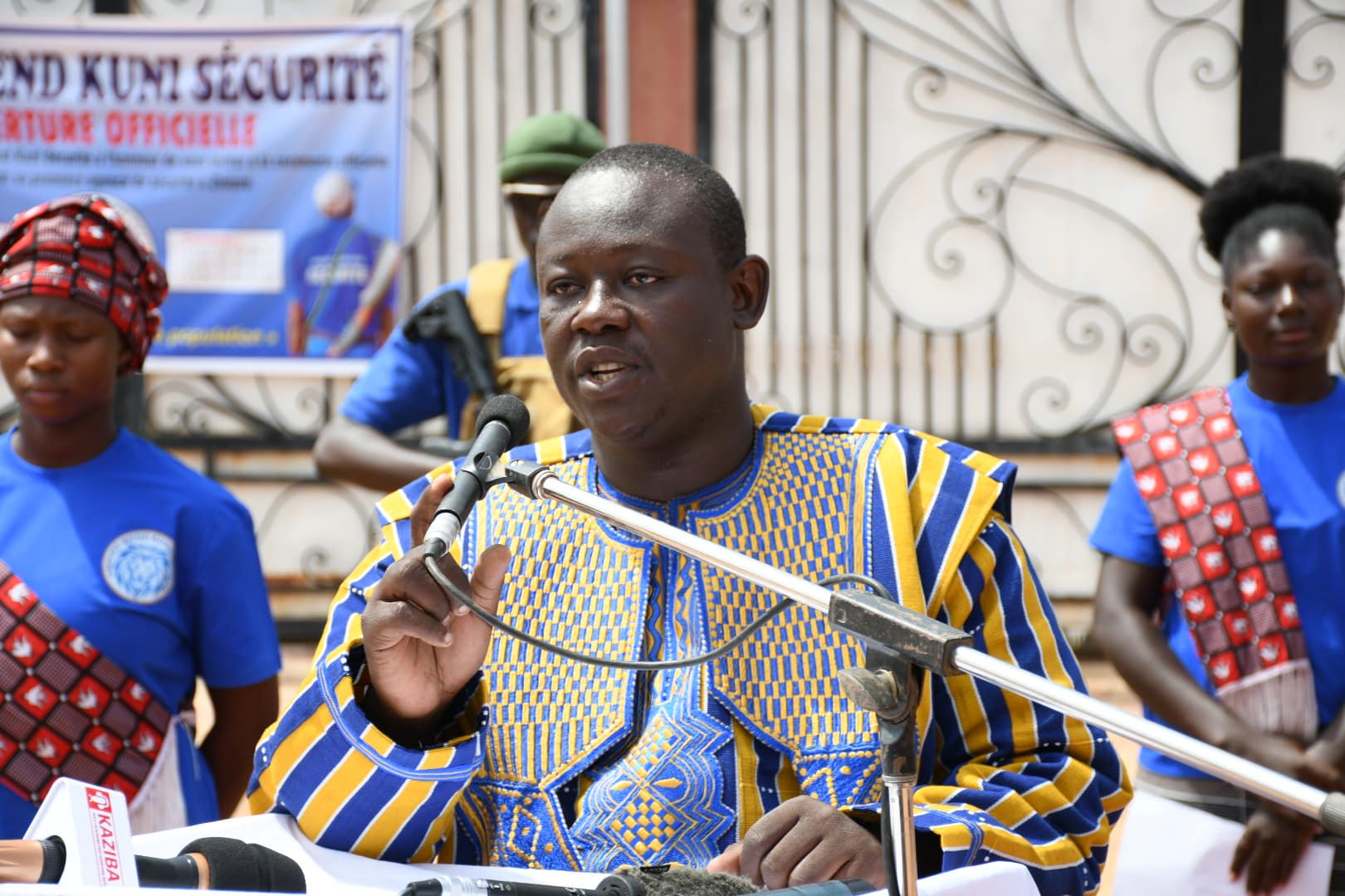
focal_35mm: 93
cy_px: 448
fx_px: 3474
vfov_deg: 14.7
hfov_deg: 21.9
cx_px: 672
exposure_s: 1/320
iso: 100
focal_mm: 62
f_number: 5
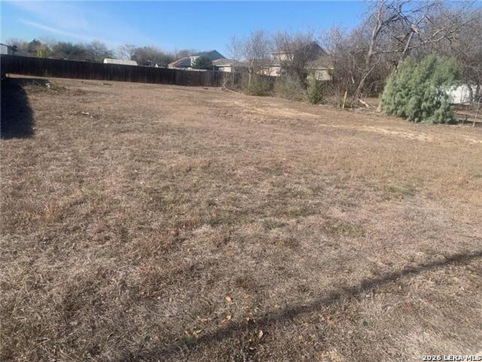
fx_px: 362
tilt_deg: -15.0
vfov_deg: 53.1
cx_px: 241
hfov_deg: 67.3
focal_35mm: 26
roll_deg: -4.6
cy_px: 181
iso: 25
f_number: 1.8
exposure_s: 1/1779
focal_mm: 4.25
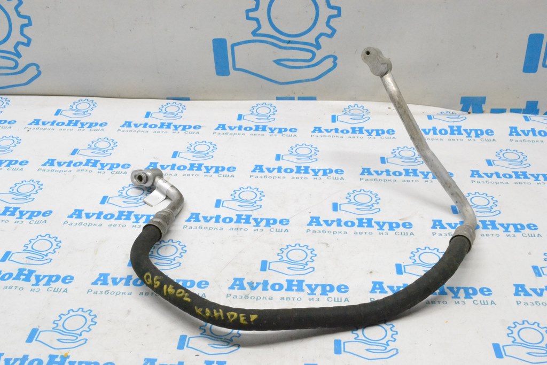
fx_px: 661
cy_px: 182
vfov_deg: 30.9
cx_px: 274
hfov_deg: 45.0
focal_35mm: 44
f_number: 13
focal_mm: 29
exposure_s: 1/100
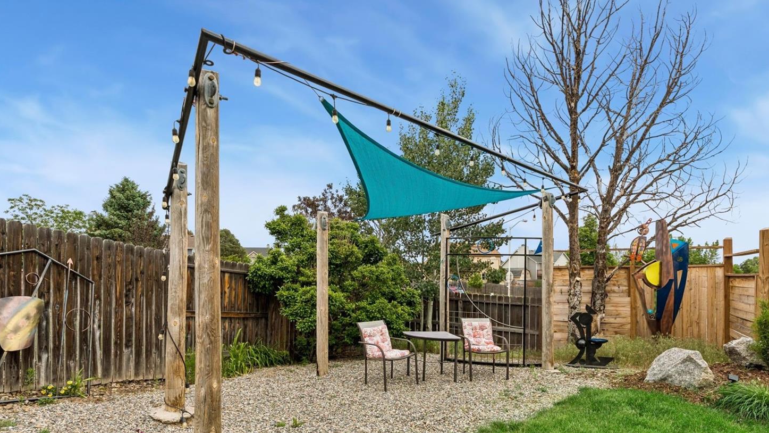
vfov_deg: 50.9
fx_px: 449
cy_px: 275
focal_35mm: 22
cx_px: 387
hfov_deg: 81.2
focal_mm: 19
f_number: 8
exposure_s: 1/640
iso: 400
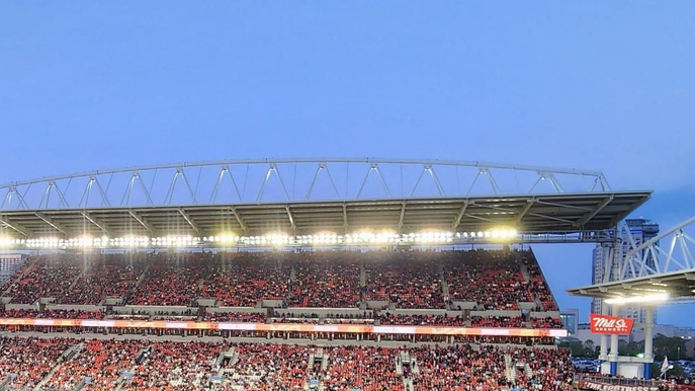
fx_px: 608
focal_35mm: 33
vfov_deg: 34.3
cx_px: 183
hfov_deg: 56.9
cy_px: 324
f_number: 2.2
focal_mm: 2.2
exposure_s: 1/60
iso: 80
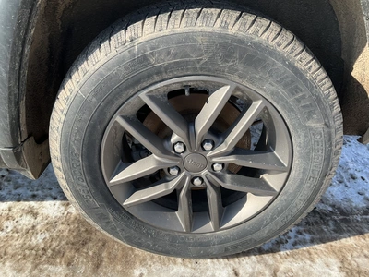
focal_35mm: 29
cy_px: 138
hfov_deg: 61.7
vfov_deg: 48.2
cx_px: 184
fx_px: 309
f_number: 1.8
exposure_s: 1/666
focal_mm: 3
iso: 25
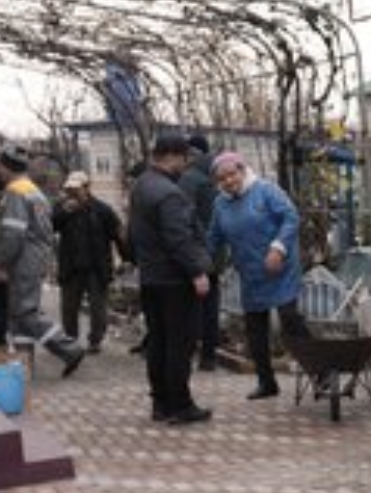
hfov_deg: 16.1
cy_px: 329
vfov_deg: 21.7
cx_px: 380
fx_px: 1283
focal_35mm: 90
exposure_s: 1/1000
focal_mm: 37
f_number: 2.8
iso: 320
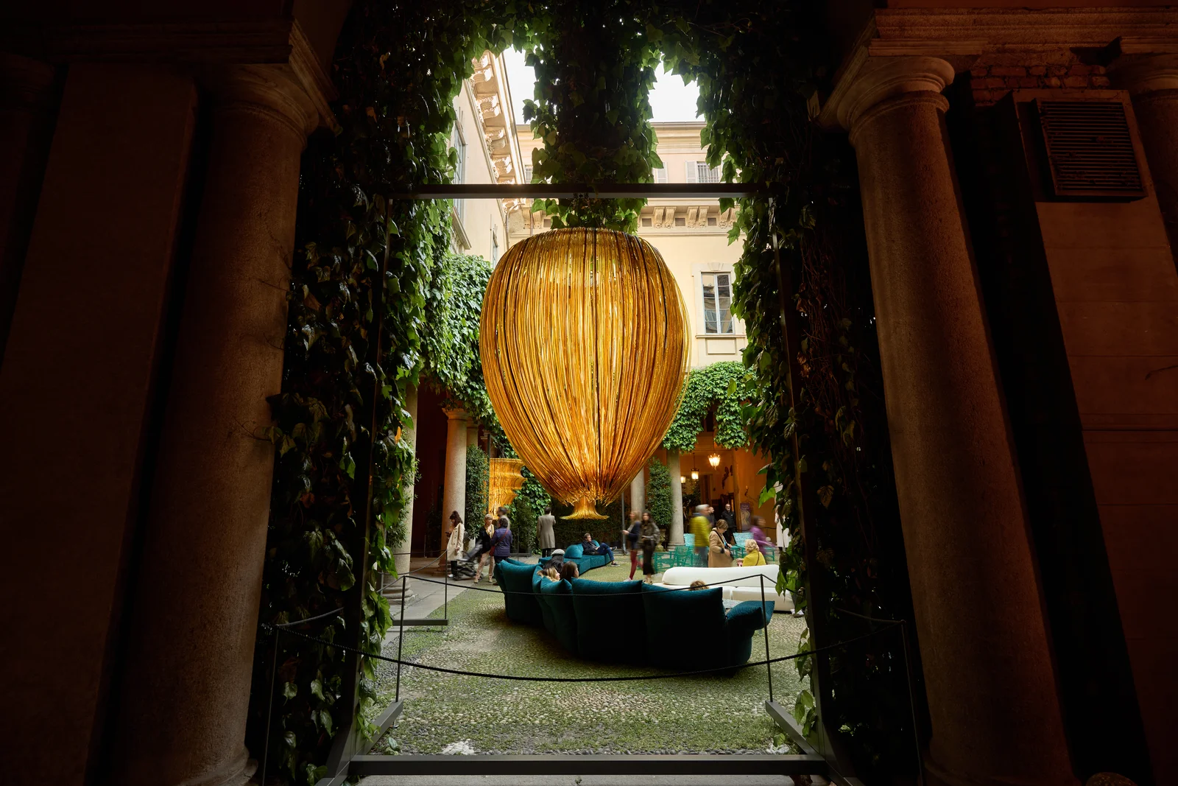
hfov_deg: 96.7
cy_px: 393
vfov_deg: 73.8
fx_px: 524
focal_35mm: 16
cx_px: 589
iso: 100
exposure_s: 1/8
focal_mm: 16
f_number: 5
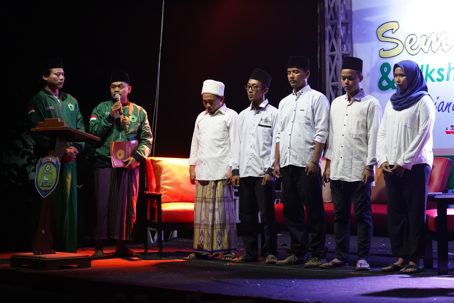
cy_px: 152
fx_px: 1022
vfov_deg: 16.9
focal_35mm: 81
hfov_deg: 25.0
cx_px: 227
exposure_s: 1/80
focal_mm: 81
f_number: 4
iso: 5000
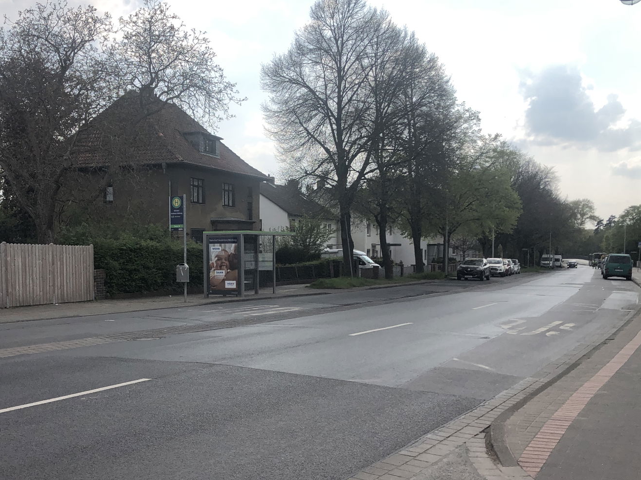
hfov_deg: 45.3
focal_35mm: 41
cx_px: 234
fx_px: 759
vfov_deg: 34.9
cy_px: 300
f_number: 1.8
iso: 20
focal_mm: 3.99
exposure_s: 1/2667
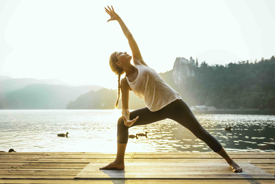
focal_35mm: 32
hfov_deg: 58.7
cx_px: 138
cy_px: 92
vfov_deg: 41.1
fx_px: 245
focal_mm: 32
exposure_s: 1/125
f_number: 2.8
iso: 100
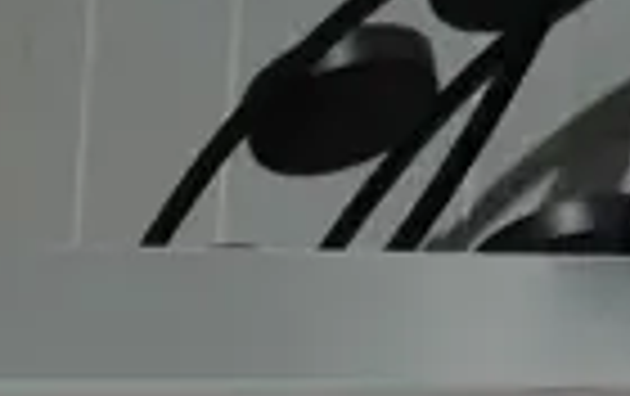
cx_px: -250
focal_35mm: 263
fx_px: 4523
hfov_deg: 7.8
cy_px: 2254
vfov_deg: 4.2
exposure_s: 1/60
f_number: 4
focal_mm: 17
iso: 200
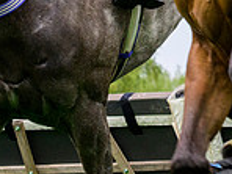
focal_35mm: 560
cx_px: 546
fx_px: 3753
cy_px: -197
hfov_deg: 3.5
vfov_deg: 2.6
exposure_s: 1/1250
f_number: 9
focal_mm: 120
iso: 800
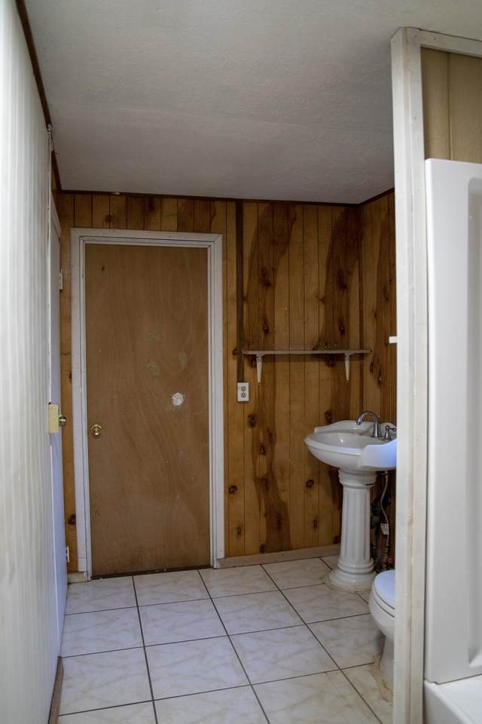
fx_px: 482
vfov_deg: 73.7
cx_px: 241
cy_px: 362
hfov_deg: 53.1
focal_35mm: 24
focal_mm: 24
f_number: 2.8
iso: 800
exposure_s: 1/160
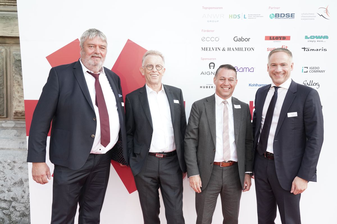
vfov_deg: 40.0
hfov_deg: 57.2
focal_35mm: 33
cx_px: 168
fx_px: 309
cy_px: 112
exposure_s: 1/200
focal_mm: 33
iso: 1600
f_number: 8
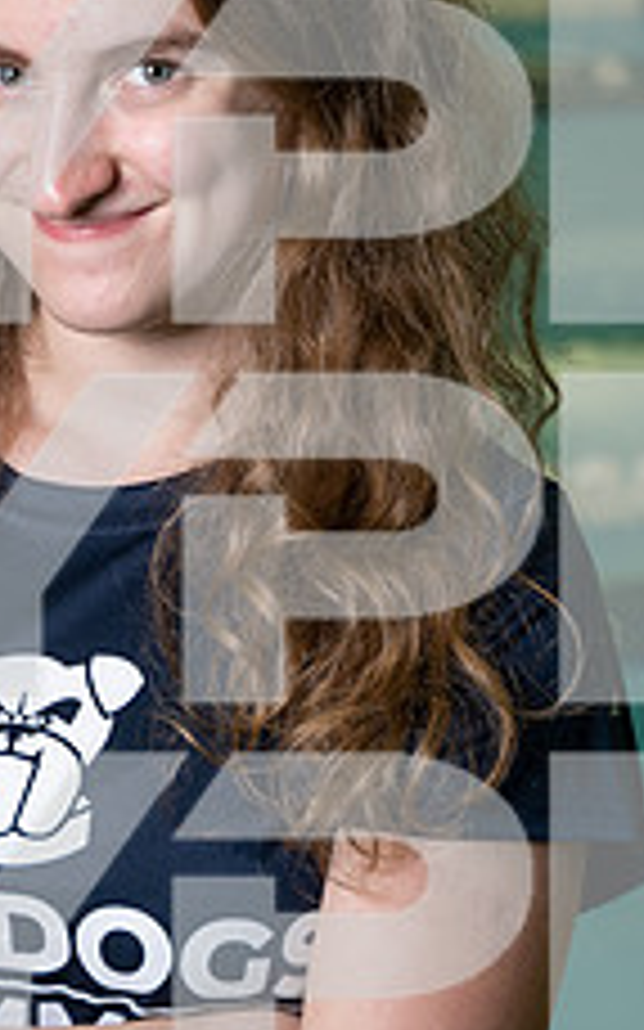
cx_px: -16
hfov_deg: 6.2
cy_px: 540
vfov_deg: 10.0
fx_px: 5901
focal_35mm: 210
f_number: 4.5
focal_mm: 70
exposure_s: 1/250
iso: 200
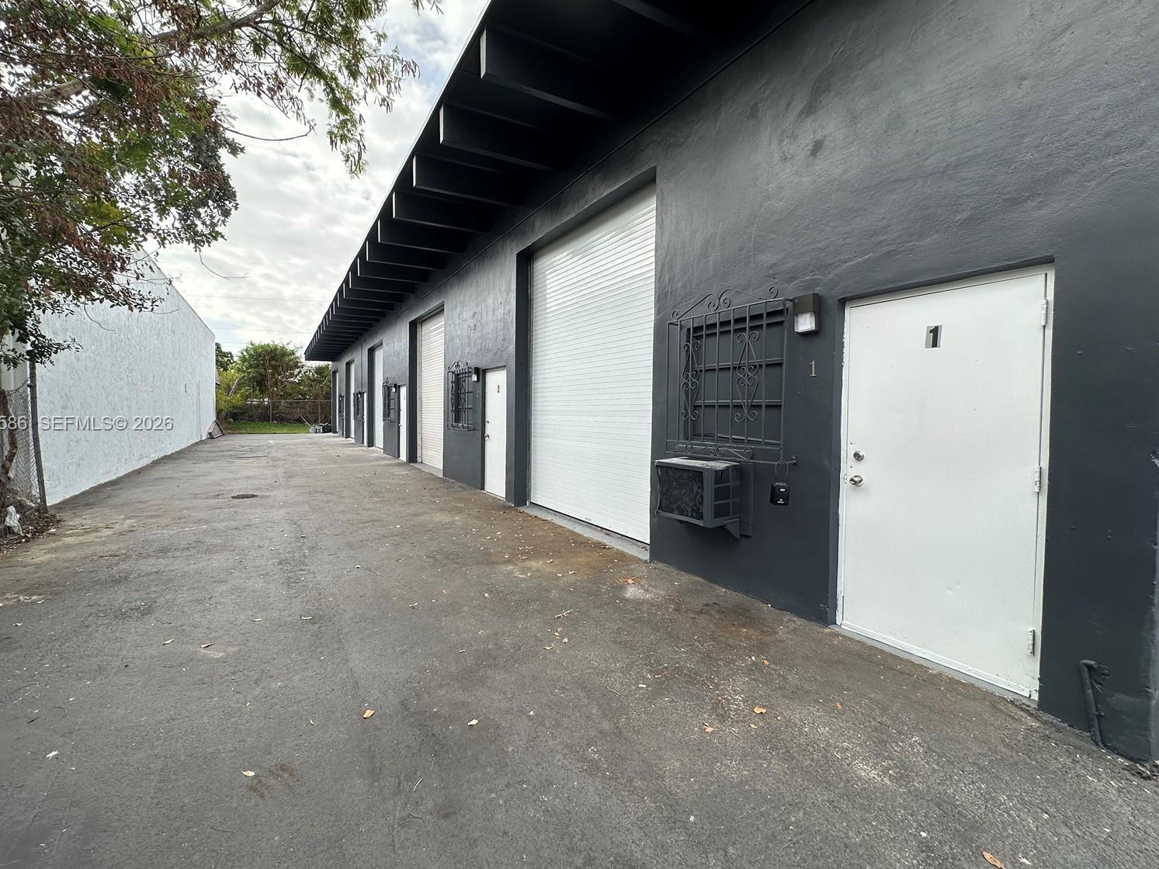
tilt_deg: -0.7
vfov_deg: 81.7
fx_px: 502
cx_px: 552
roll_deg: -1.1
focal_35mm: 15
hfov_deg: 98.1
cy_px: 424
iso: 40
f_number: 2.2
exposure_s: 1/460
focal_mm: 2.22
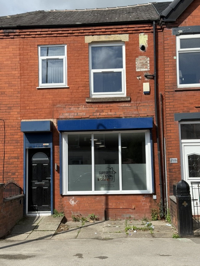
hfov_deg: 30.3
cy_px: 133
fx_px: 370
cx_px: 100
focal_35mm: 48
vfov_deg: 39.7
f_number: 1.78
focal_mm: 6.76
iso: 64
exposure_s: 1/5208
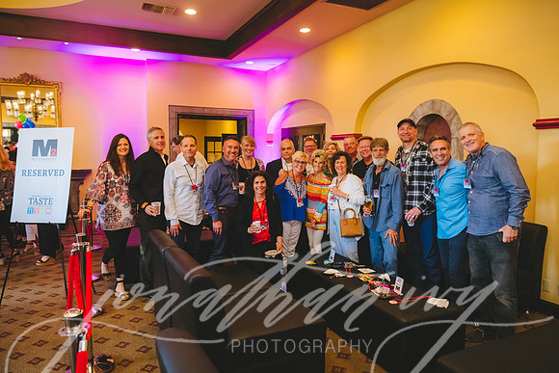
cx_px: 280
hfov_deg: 72.3
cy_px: 186
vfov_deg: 52.0
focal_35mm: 25
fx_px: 383
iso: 3600
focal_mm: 24
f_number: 3.5
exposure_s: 1/160
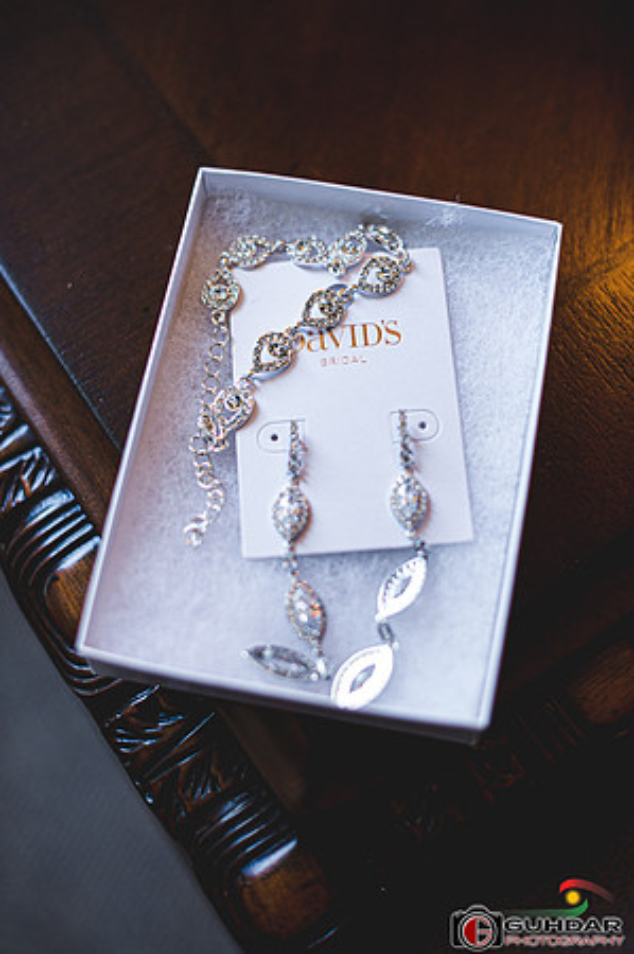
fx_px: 1324
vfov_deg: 39.6
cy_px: 477
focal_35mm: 50
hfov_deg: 26.9
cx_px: 317
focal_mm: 50
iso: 800
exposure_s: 1/250
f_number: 2
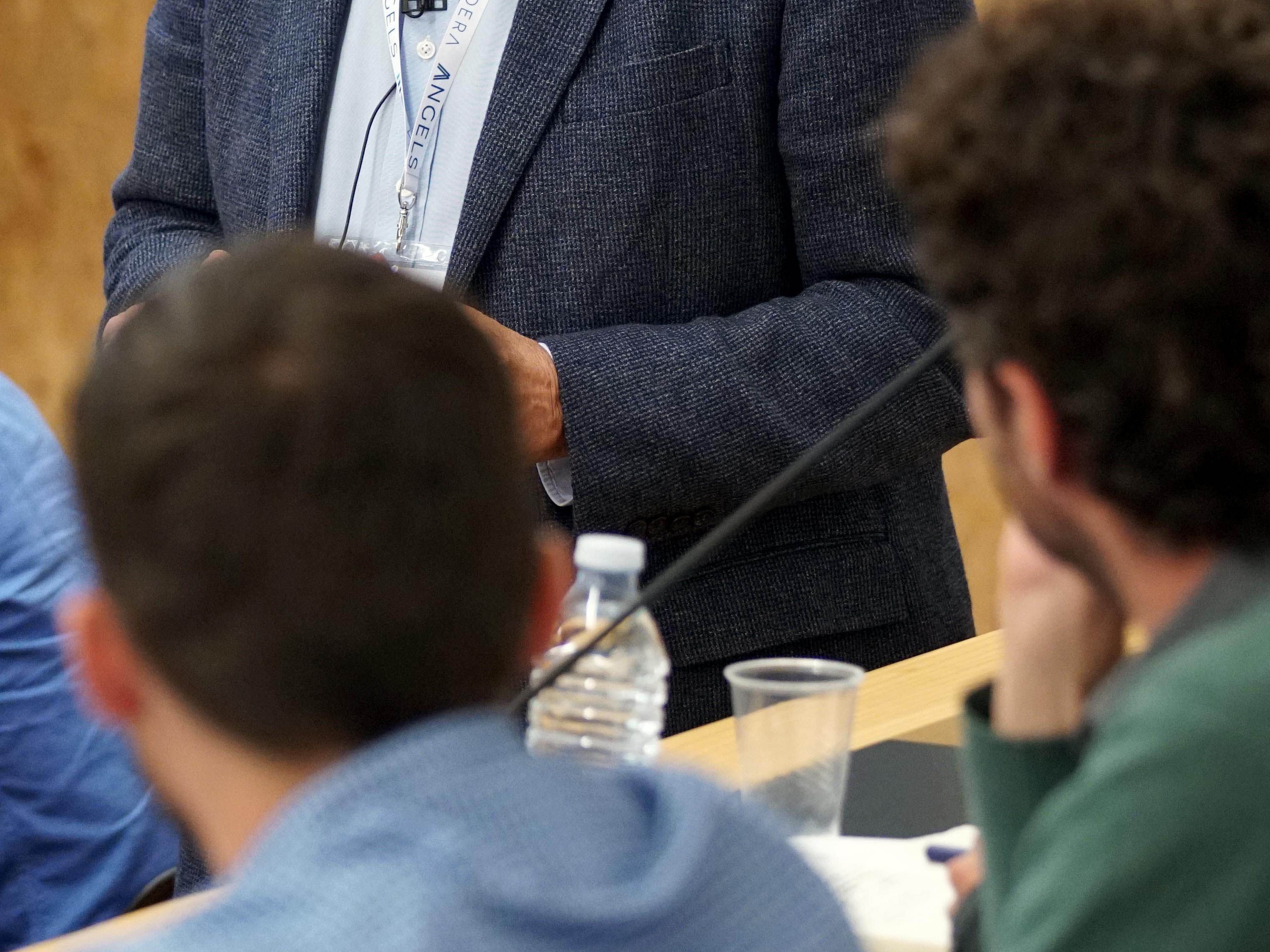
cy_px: 166
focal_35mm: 290
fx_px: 10640
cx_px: 189
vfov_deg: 5.1
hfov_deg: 6.8
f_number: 3.2
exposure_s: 1/250
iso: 2500
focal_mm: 102
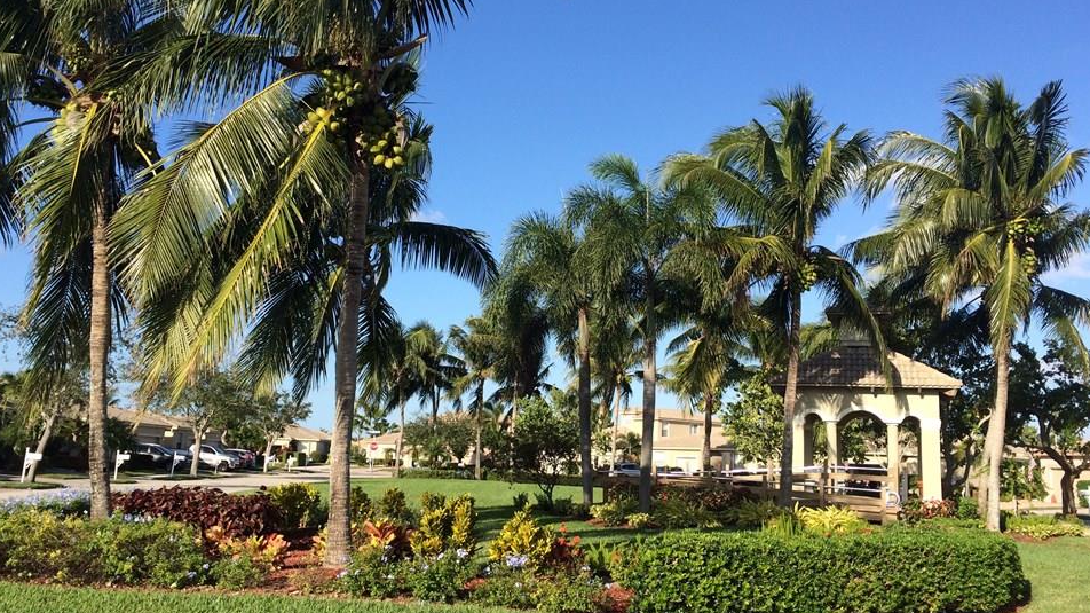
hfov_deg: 58.0
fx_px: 982
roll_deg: -1.5
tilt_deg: +9.9
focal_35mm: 34
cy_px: 290
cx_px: 538
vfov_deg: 34.6
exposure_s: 1/1520
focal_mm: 4.15
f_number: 2.2
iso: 32
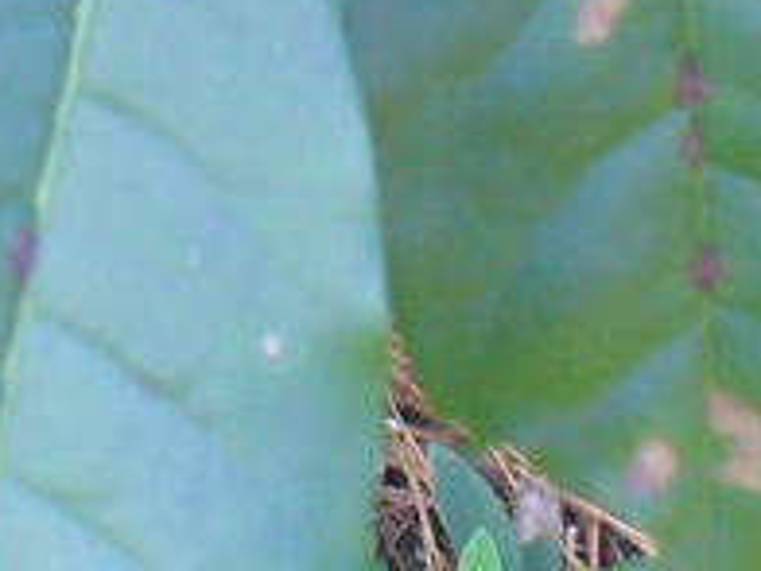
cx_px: 268
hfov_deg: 10.2
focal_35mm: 193
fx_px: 4243
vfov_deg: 7.5
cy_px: -423
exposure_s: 1/20
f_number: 2.8
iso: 200
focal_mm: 6.1
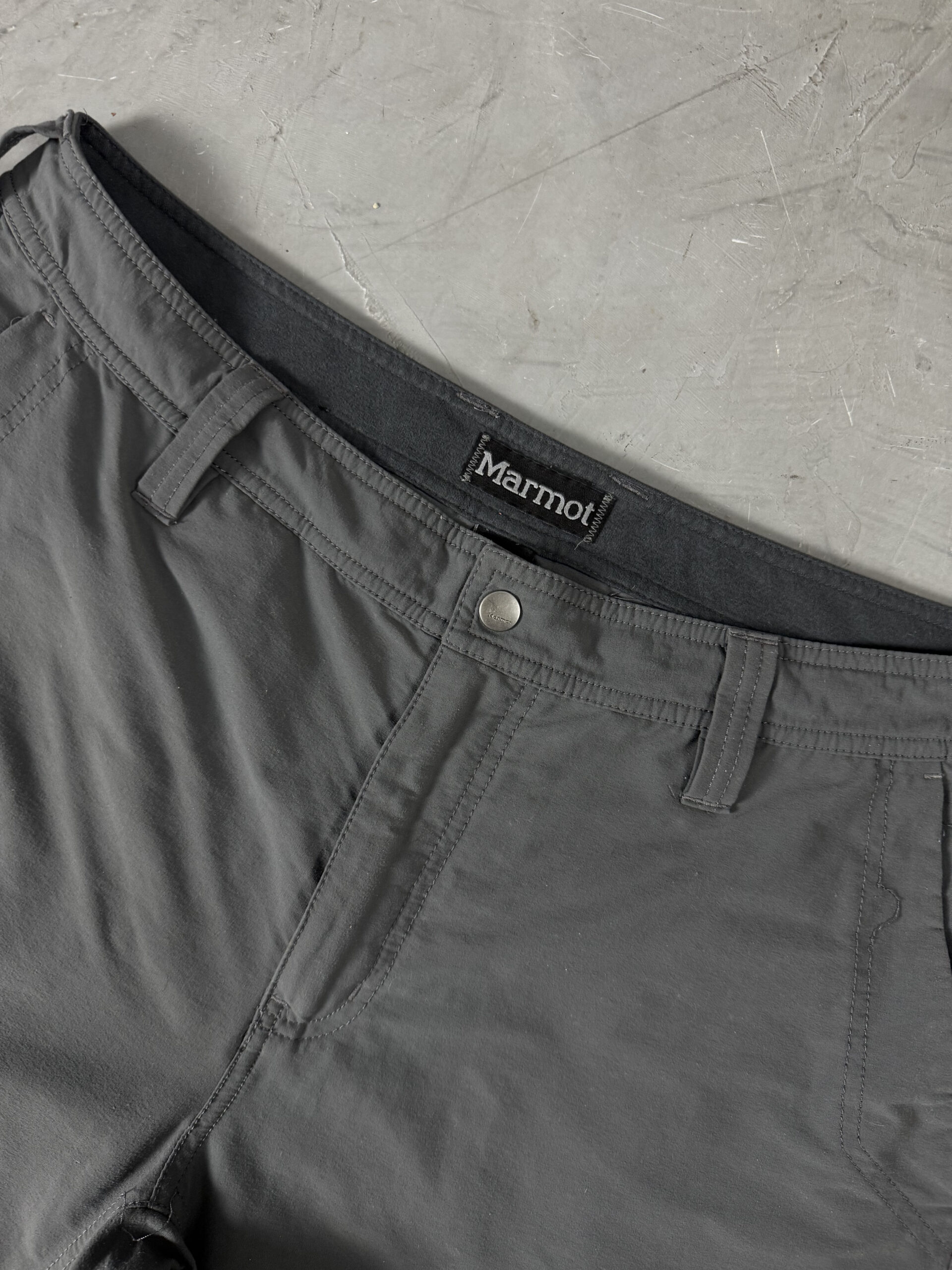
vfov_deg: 71.6
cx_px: 476
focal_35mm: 24
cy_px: 635
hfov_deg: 56.8
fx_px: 880
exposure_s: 1/60
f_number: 1.78
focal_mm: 6.76
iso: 250
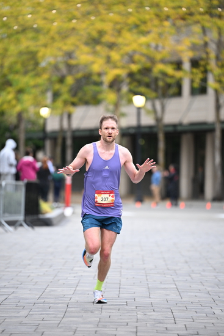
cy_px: 168
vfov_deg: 10.3
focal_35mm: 200
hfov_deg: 6.9
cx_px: 112
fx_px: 1865
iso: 1600
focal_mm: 200
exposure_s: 1/800
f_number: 2.8
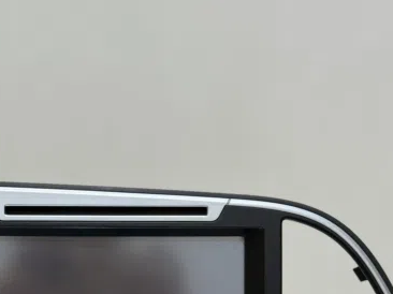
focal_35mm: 84
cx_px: 104
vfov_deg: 17.3
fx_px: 953
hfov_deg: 23.1
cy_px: 254
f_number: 1.78
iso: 125
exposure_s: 1/50
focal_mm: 6.76
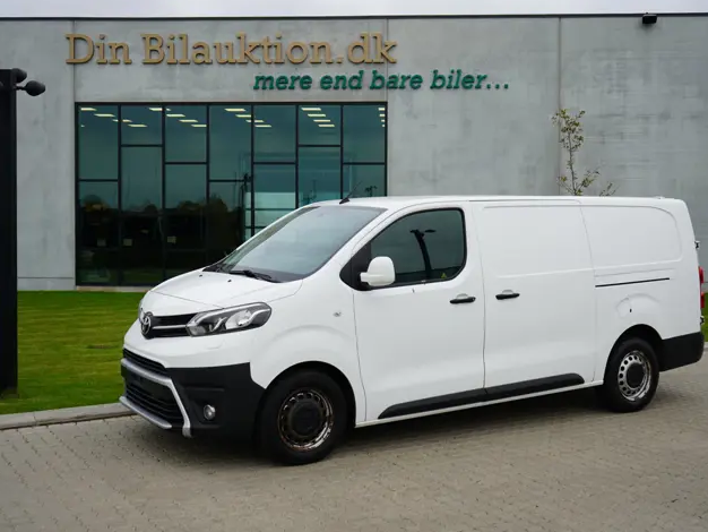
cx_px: 366
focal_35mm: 42
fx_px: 859
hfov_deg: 44.8
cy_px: 263
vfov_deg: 34.4
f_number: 5.6
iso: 100
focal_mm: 38
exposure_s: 1/80
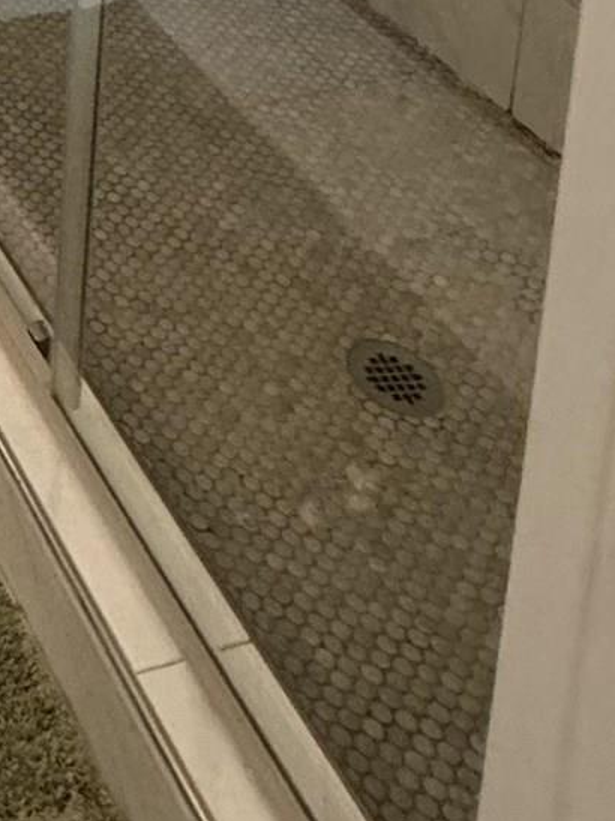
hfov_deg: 20.6
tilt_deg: -9.5
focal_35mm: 59
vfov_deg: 21.7
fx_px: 1398
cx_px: -342
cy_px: -636
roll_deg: -3.2
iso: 320
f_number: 2.2
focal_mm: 2.22
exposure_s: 1/120
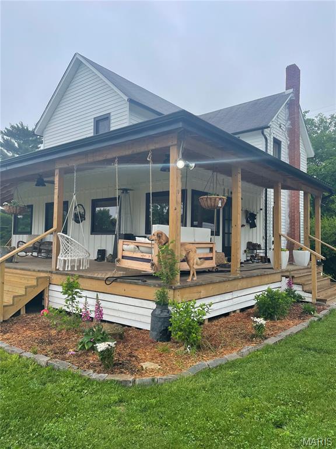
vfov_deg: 67.3
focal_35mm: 26
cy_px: 224
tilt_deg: +2.4
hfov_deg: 53.1
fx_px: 336
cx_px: 168
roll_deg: -0.3
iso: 50
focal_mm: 4.2
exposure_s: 1/917
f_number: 1.6
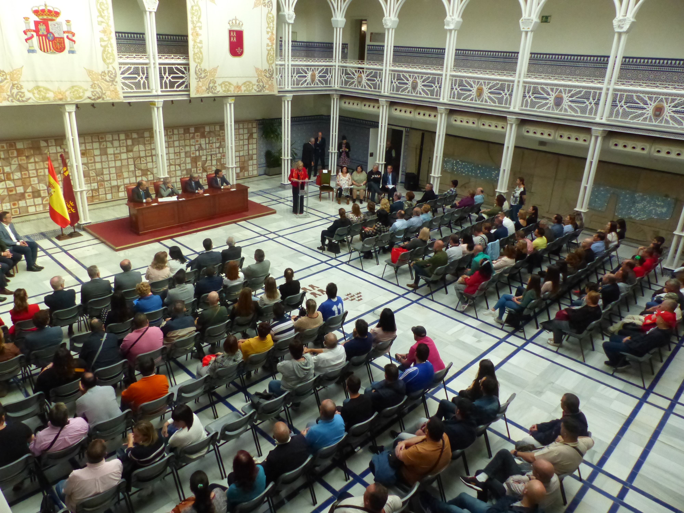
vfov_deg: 54.9
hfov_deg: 69.4
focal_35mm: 25
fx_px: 494
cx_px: 342
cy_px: 256
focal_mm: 4.5
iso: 800
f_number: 3.2
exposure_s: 1/1300
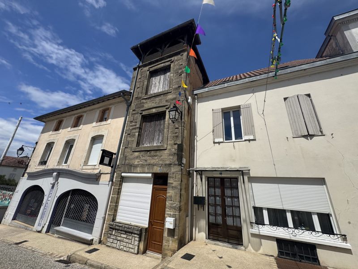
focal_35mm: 14
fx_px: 145
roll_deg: -2.0
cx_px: 179
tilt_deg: +22.3
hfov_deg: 102.1
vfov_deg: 85.7
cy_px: 134
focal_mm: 2.22
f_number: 2.2
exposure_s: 1/3717
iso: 50
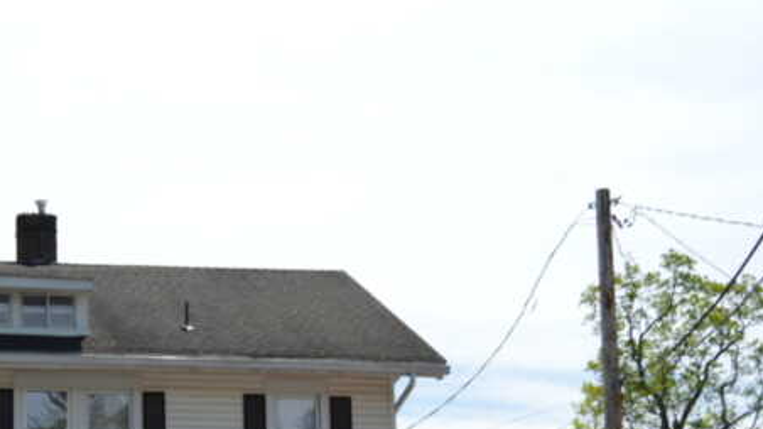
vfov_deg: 17.7
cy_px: 543
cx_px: 122
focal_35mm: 64
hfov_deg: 31.7
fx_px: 1295
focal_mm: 18
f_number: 4
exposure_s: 1/1000
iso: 100
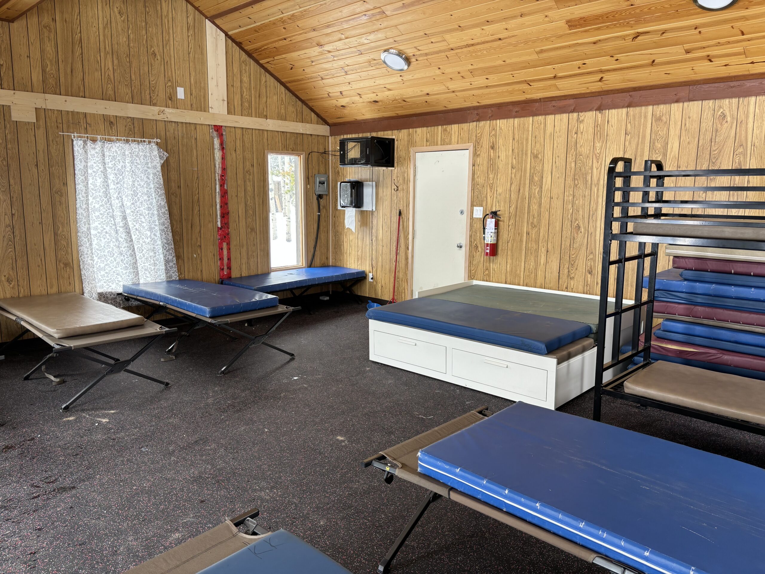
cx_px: 382
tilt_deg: -8.6
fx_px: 575
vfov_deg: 53.1
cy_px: 287
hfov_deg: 67.3
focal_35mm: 26
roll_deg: -1.0
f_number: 1.6
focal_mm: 5.96
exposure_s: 1/121
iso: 64
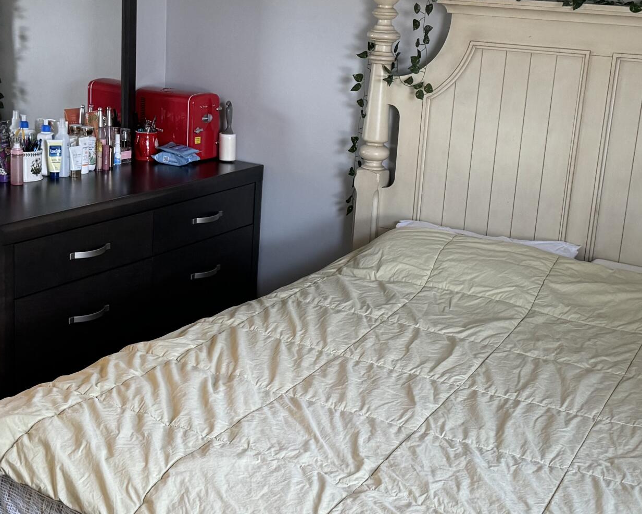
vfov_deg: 26.7
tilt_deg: -14.7
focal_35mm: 57
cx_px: 336
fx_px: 1083
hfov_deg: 33.0
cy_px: 259
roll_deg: -4.4
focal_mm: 6.86
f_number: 1.78
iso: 250
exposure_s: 1/60
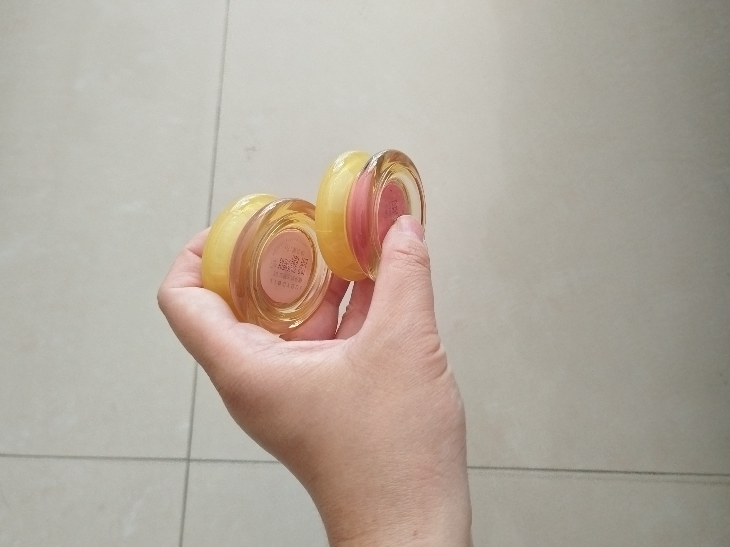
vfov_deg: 56.8
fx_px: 506
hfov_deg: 71.6
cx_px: 362
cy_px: 275
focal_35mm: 24
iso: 2892
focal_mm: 5.52
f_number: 1.9
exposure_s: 1/100
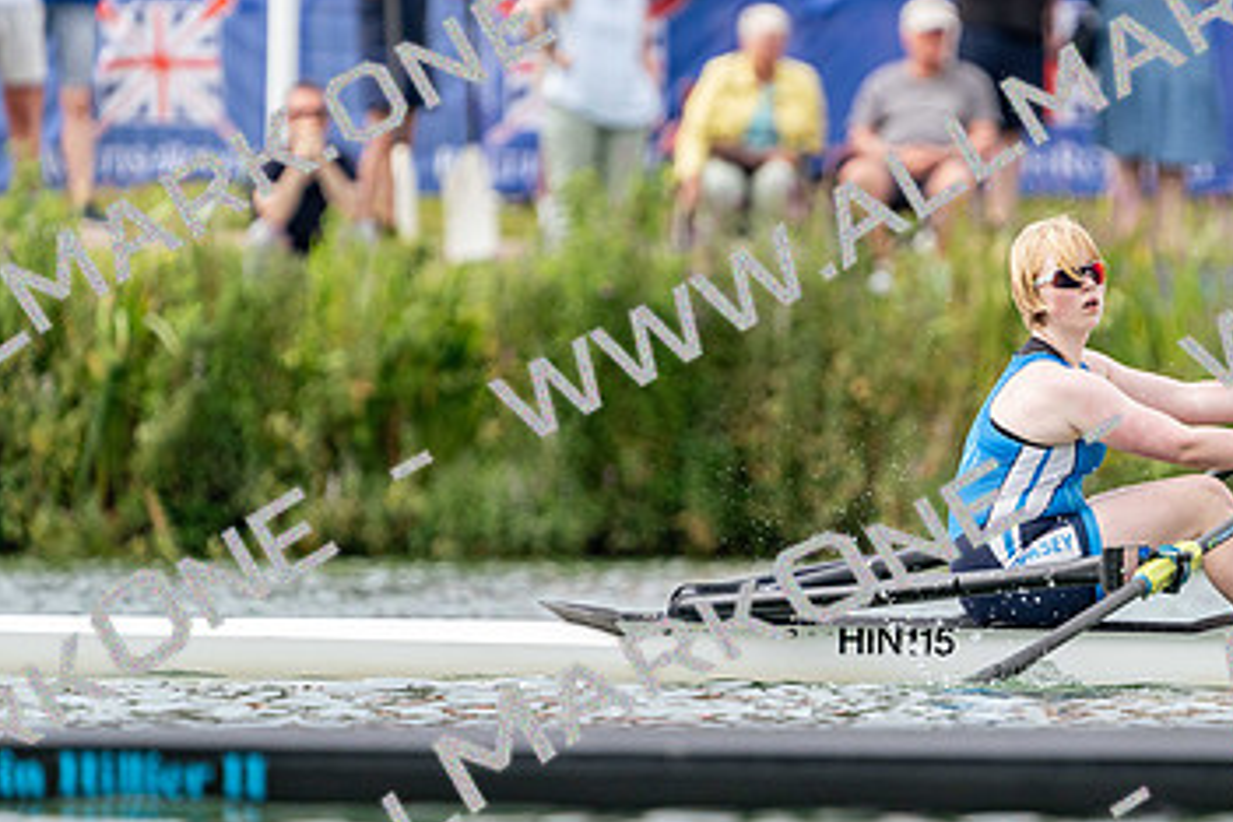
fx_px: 33973
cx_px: 924
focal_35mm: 992
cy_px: 448
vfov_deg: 1.4
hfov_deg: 2.1
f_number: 6.3
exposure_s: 1/1600
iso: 640
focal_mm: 600
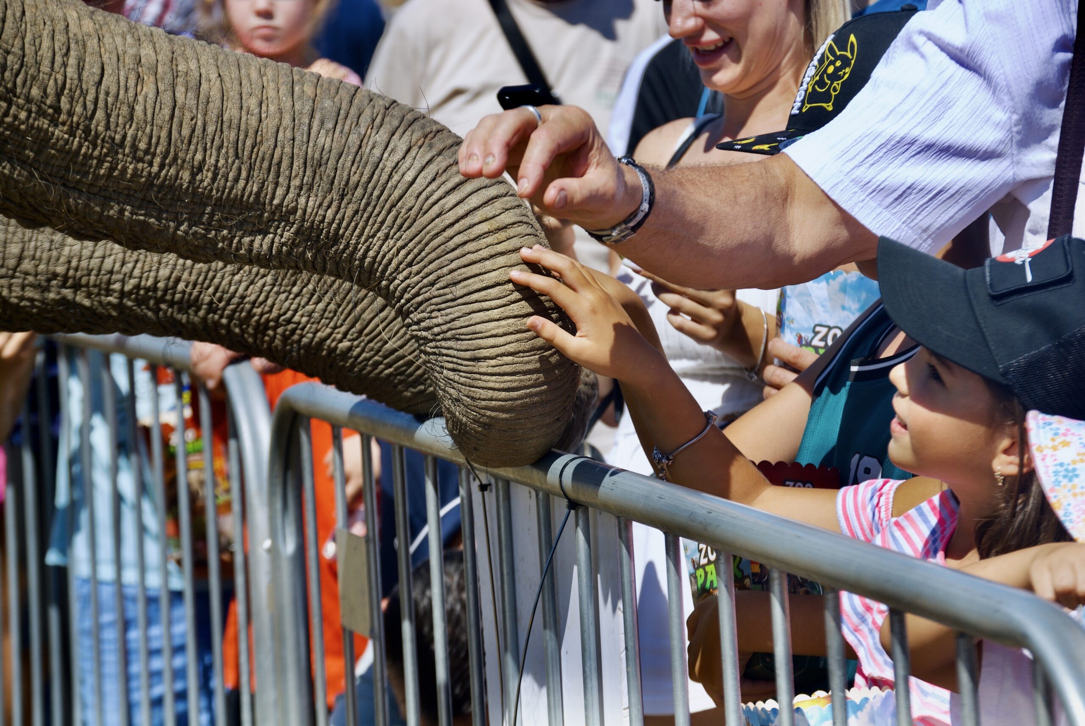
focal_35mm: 158
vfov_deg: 8.7
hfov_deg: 13.0
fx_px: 4753
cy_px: 363
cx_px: 542
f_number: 7.1
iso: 100
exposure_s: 1/400
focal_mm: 105
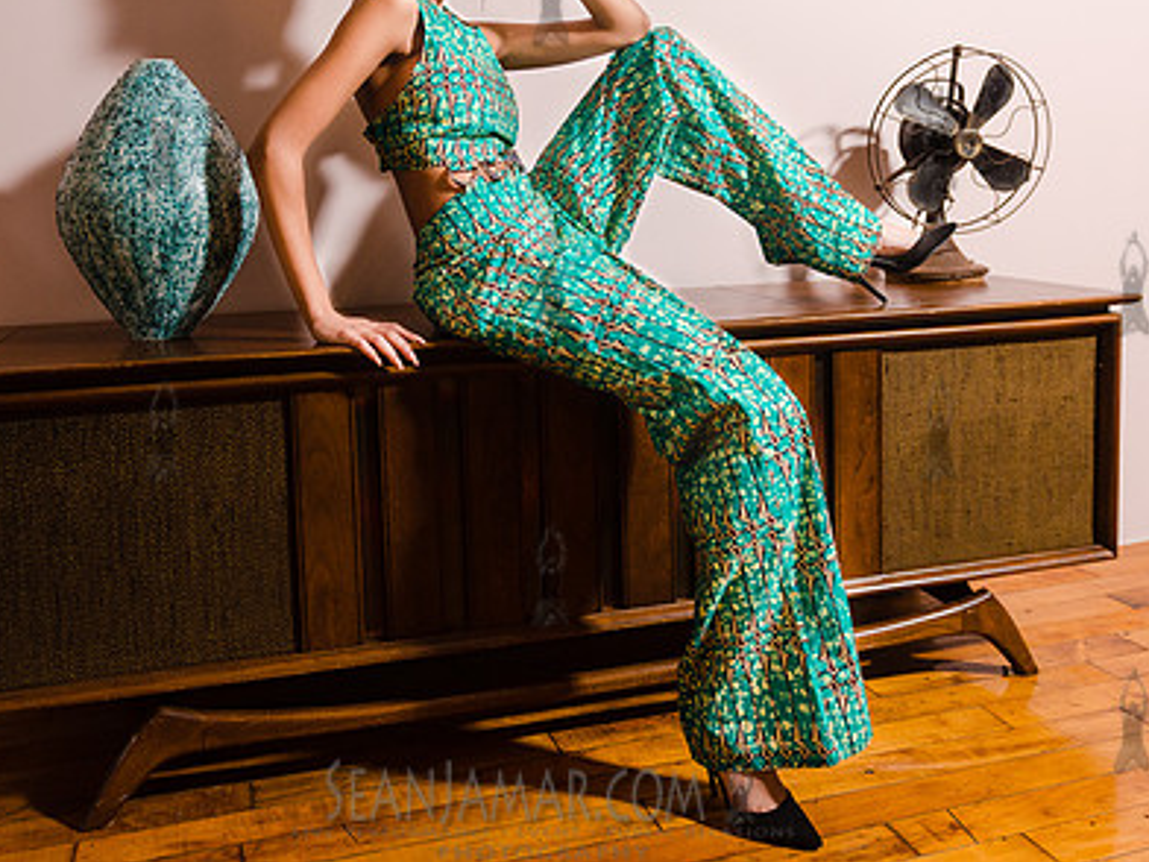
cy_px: 283
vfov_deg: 40.2
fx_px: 1162
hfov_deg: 52.6
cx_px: 573
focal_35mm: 35
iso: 1000
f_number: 3.2
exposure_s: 1/320
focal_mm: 24
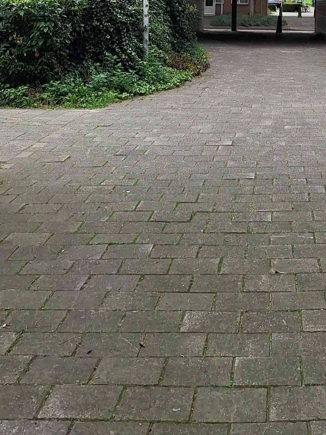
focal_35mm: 65
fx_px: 816
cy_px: -167
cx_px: 238
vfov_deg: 24.8
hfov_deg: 22.4
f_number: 1.8
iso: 40
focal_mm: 5.54
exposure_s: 1/1832
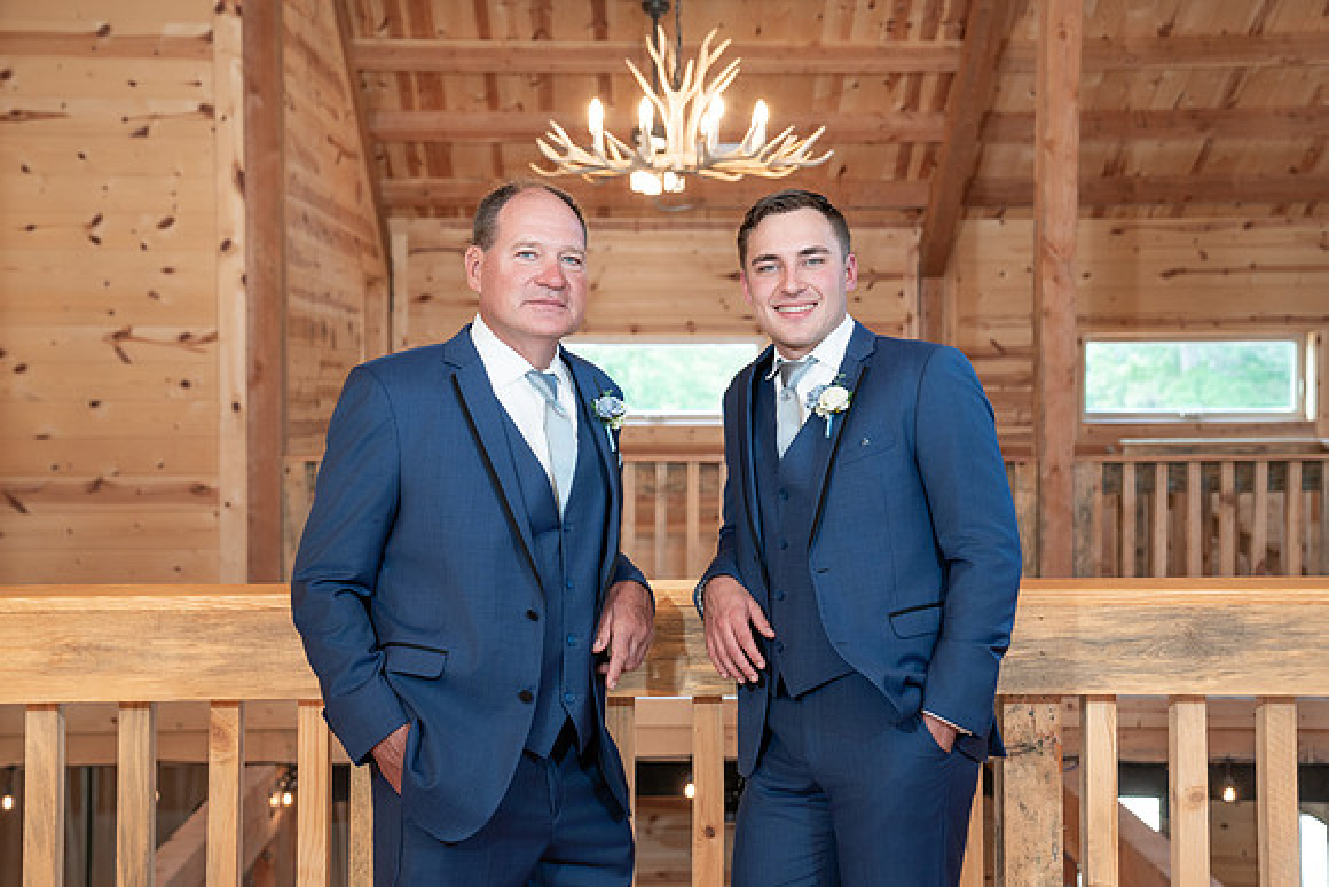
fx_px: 1772
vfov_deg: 28.1
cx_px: 664
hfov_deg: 41.1
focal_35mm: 48
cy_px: 444
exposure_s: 1/200
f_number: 4
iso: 800
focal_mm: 48
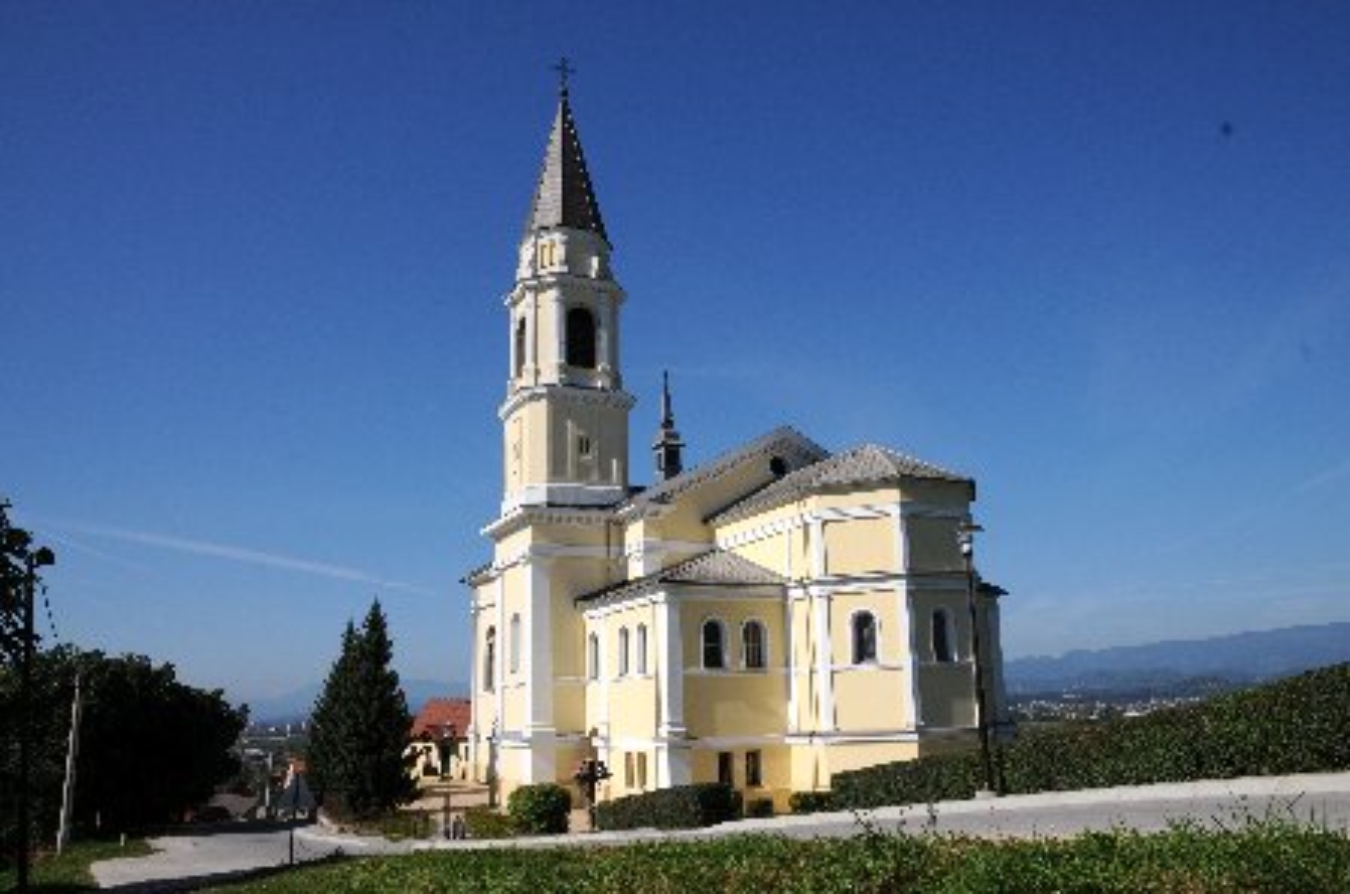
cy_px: 447
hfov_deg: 64.7
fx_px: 1066
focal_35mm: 28
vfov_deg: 45.5
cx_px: 675
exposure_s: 1/500
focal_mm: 19
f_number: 11
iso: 250
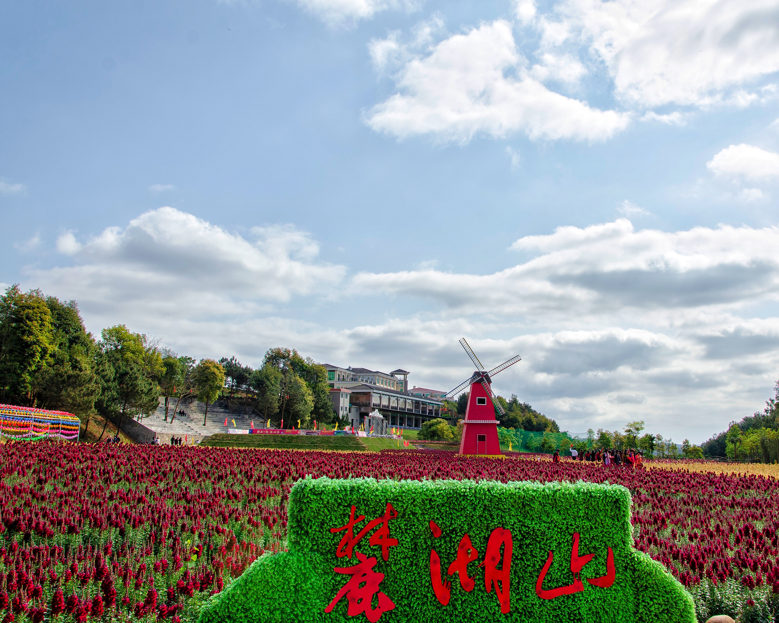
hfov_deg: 56.8
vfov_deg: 47.1
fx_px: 715
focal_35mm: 31
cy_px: 314
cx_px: 465
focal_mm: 18
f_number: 10
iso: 160
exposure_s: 1/400
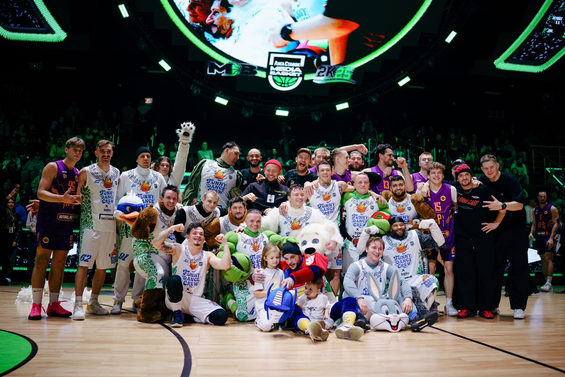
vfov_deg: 37.9
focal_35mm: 35
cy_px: 188
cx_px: 282
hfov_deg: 54.4
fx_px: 549
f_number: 1.4
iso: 100
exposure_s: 1/250
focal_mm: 35
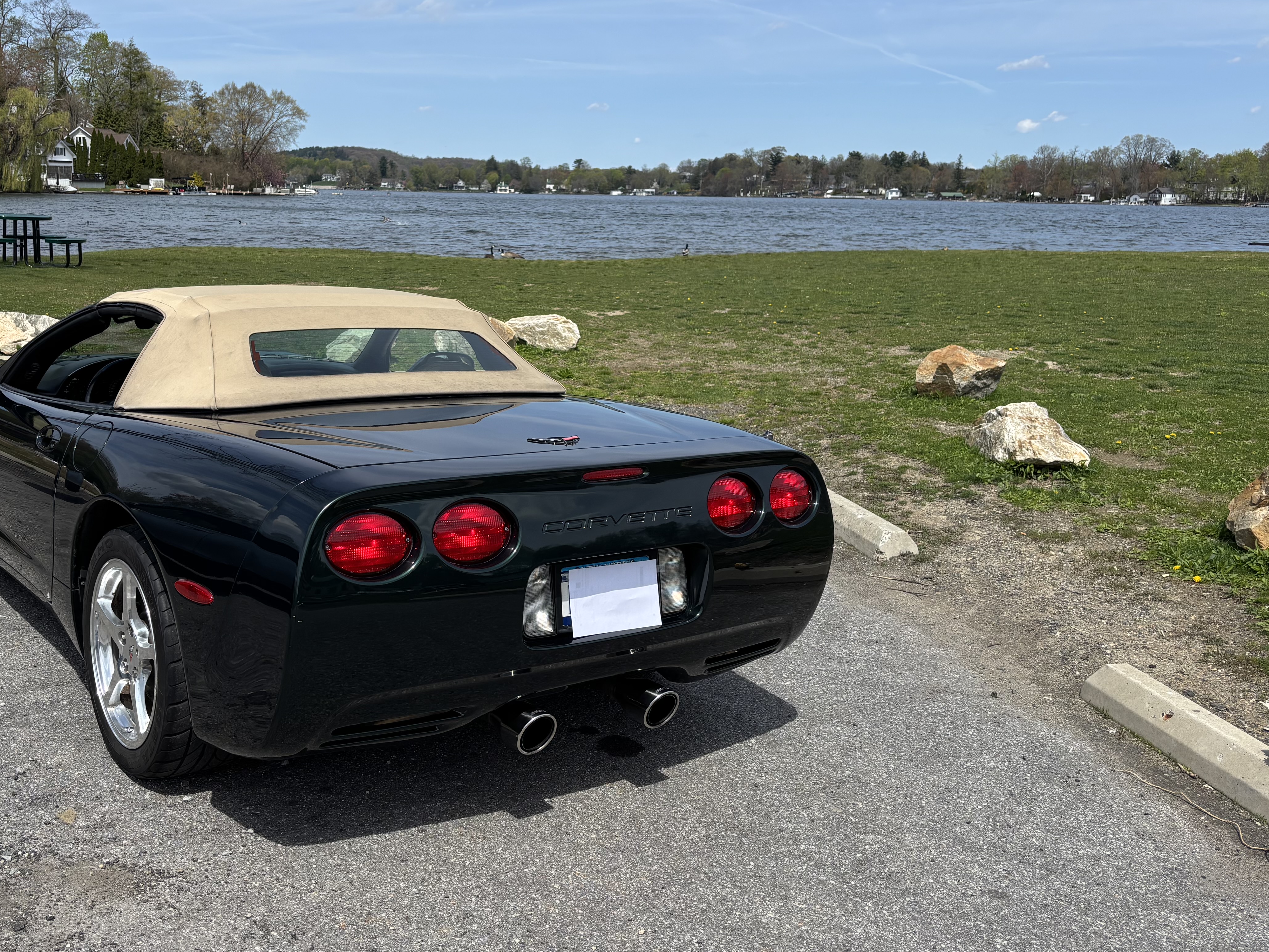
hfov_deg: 51.0
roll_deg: -0.2
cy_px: 437
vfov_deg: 39.6
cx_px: 500
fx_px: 1320
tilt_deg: -11.3
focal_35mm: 36
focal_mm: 5.96
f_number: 1.6
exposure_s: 1/4082
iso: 50
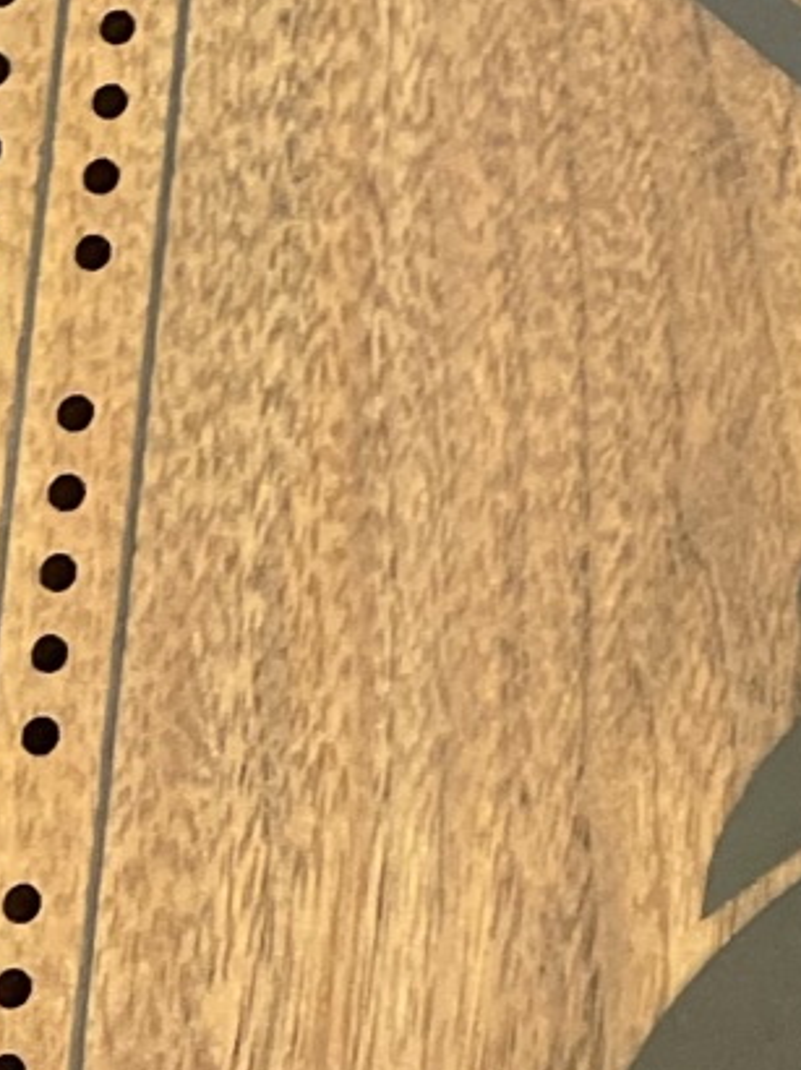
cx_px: 1130
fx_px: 4015
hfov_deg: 11.0
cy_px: 104
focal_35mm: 130
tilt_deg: -71.8
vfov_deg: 15.0
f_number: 1.6
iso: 400
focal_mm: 5.1
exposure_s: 1/40
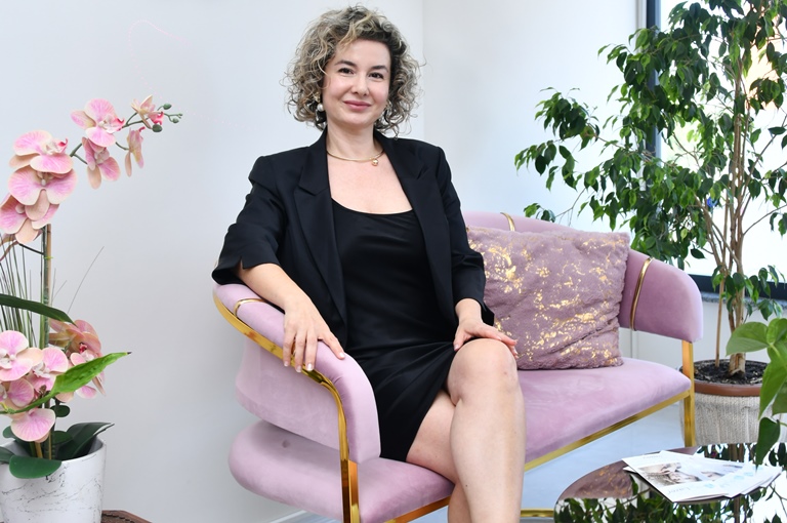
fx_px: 764
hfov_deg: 54.5
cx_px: 394
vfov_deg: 37.8
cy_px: 262
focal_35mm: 35
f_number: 3.8
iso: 320
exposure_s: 1/200
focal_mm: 35
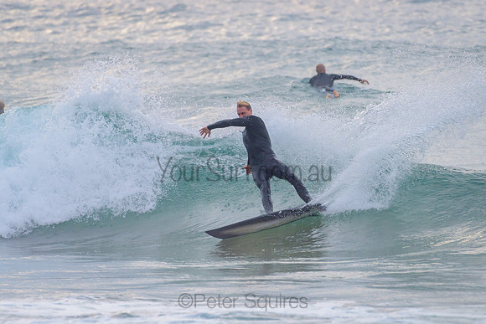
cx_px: 236
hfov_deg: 3.4
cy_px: 159
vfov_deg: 2.2
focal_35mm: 613
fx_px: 8279
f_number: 5.6
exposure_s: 1/1250
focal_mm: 500
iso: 500
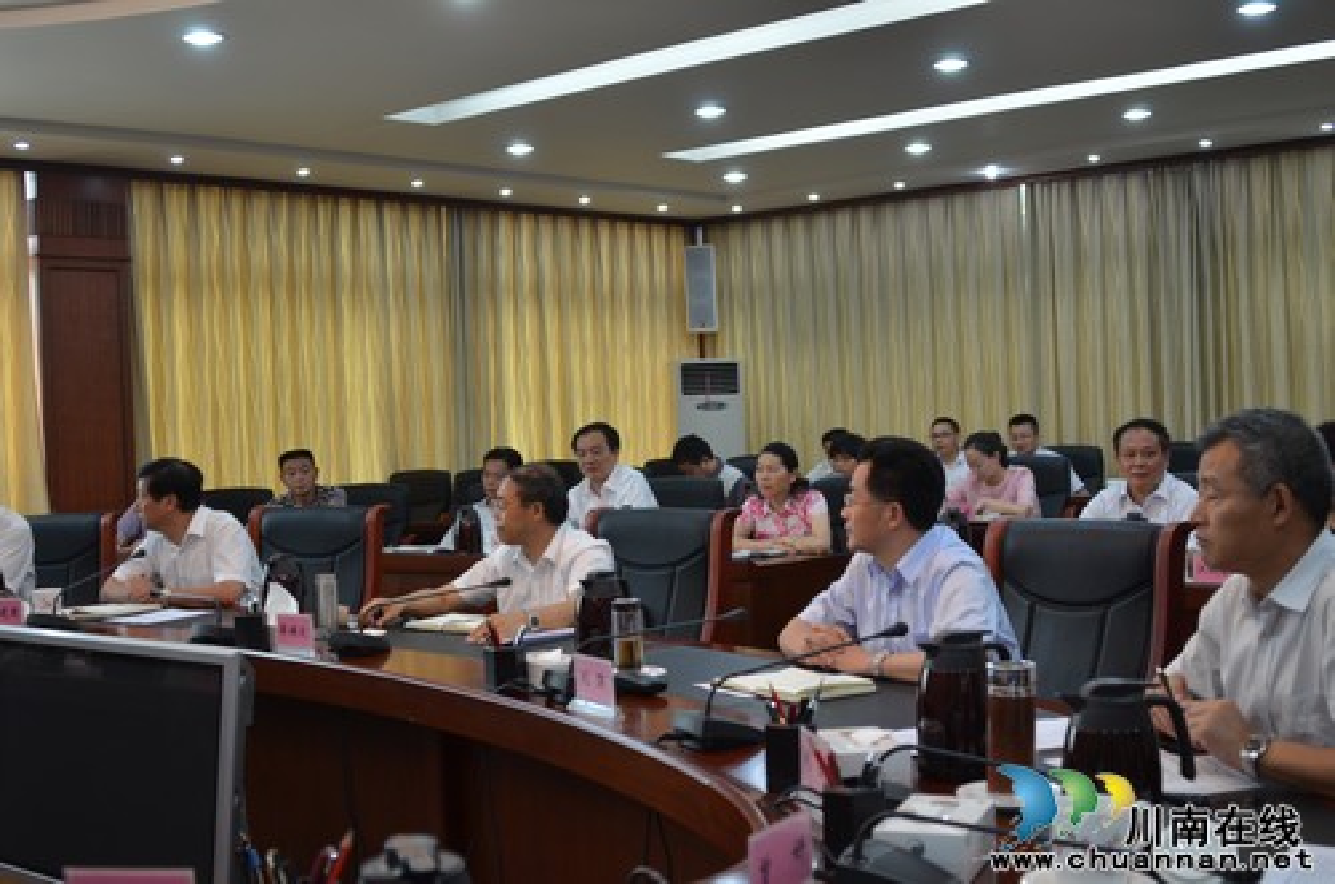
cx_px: 668
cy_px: 442
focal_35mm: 42
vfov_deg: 31.7
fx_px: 1554
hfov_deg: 46.5
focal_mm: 28
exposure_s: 1/60
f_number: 4
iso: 400
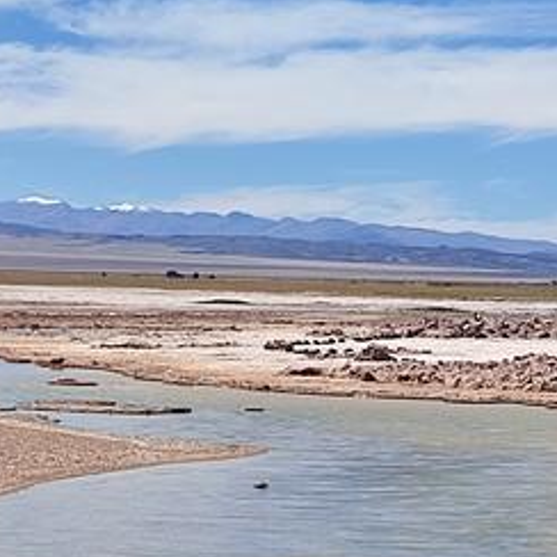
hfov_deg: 27.3
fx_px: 1056
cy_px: 144
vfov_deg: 29.1
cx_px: 600
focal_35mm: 58
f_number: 1.9
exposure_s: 1/887
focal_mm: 6.04
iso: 50
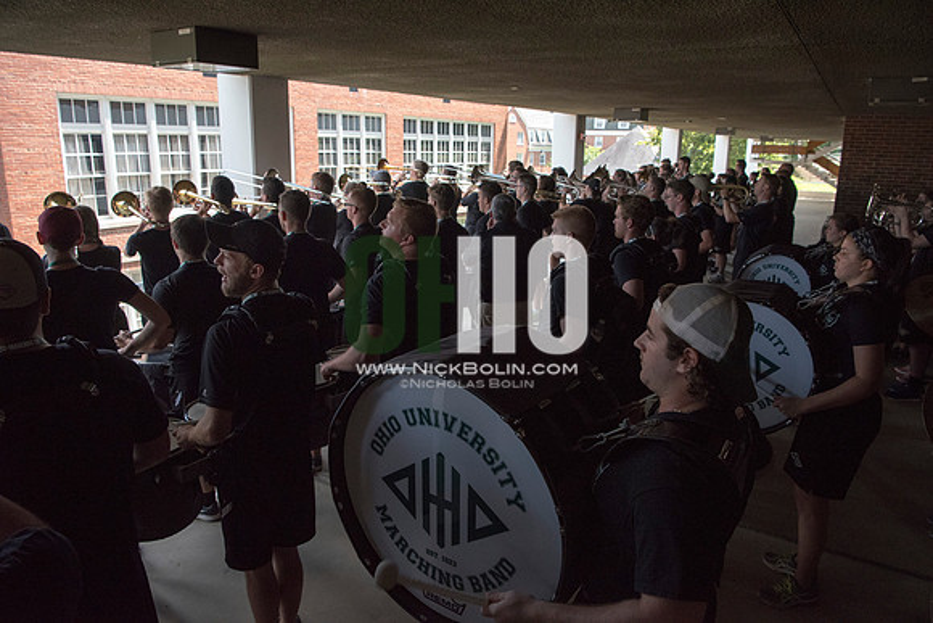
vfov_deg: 53.2
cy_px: 312
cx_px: 466
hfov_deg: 73.7
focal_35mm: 24
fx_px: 622
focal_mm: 24
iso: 2500
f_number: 5
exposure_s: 1/1000
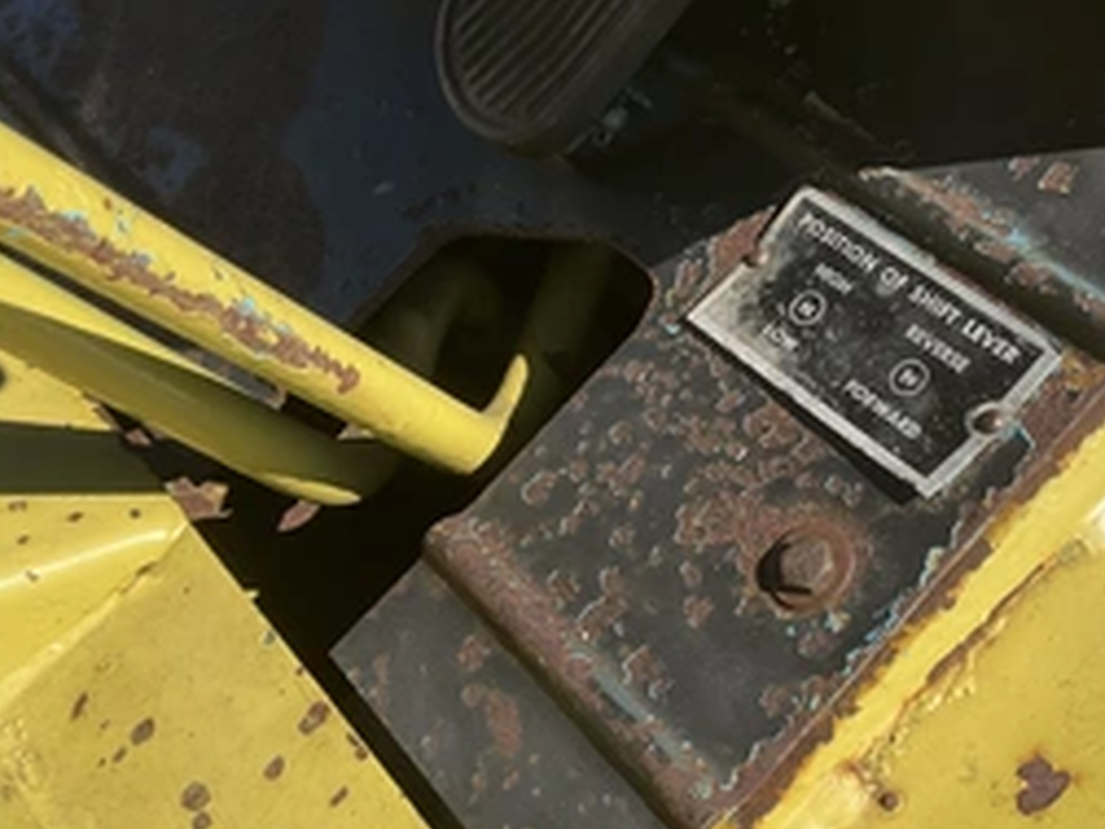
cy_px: 395
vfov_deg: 31.5
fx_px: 1468
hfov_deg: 40.5
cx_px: 781
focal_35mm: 46
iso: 25
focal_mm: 3
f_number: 1.8
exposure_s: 1/1279
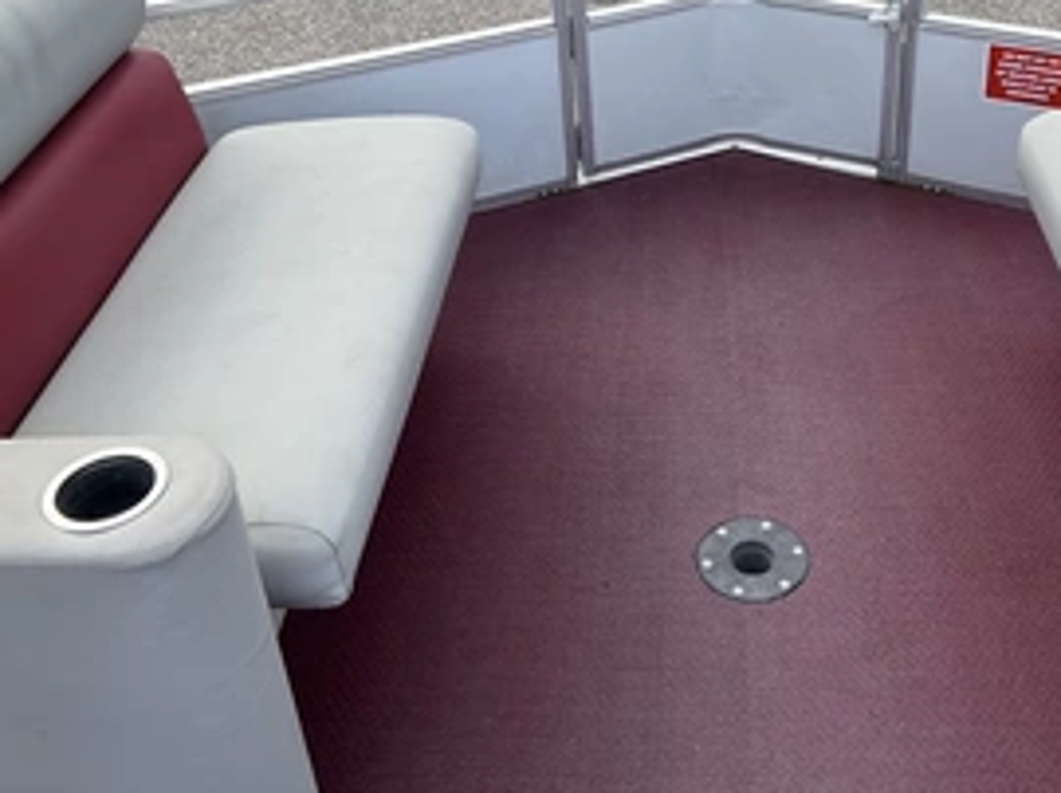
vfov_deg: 33.0
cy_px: 220
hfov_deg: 43.5
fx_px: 1317
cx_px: 676
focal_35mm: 43
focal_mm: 3
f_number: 1.8
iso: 25
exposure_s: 1/642
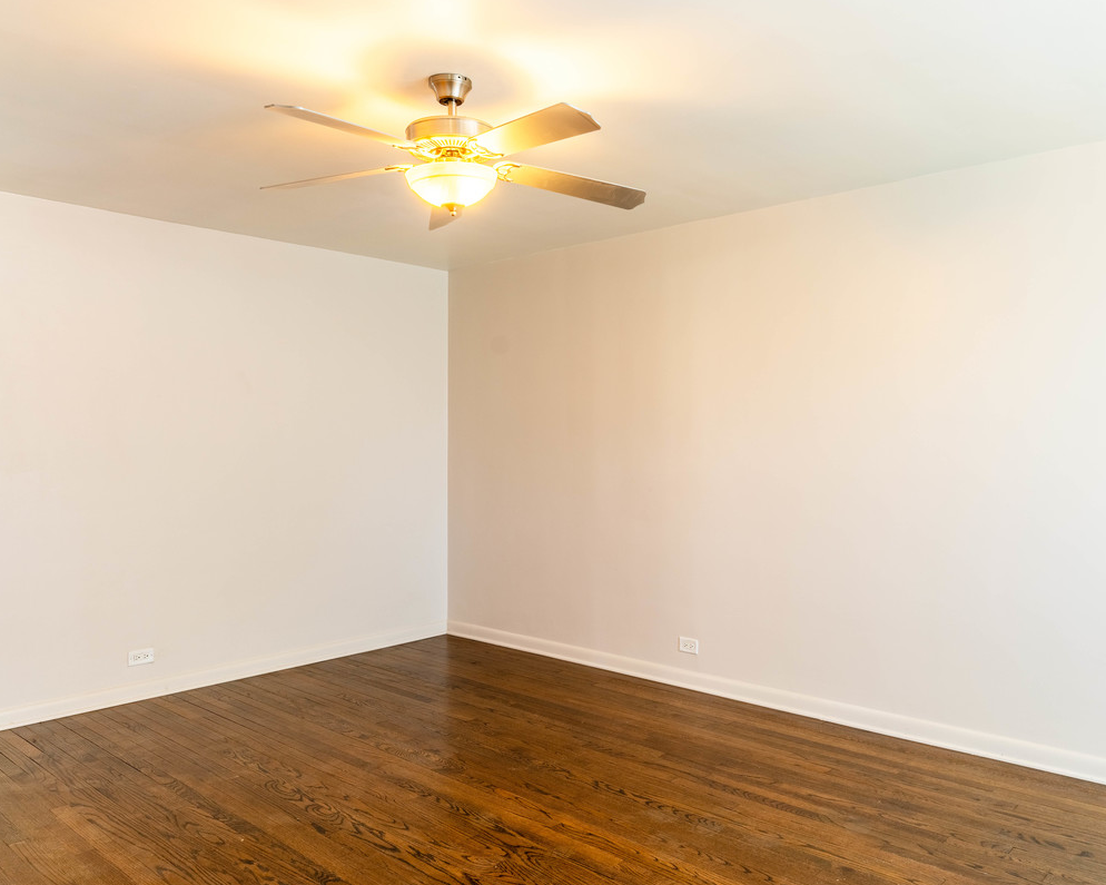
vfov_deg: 54.9
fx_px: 851
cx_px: 620
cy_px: 470
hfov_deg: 65.8
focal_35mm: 26
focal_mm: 17
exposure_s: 1/30
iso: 160
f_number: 8
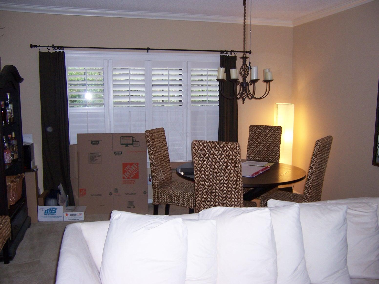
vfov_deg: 42.9
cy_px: 142
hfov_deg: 55.4
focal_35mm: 33
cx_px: 190
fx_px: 361
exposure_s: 1/60
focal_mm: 5.5
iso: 140
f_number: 2.8
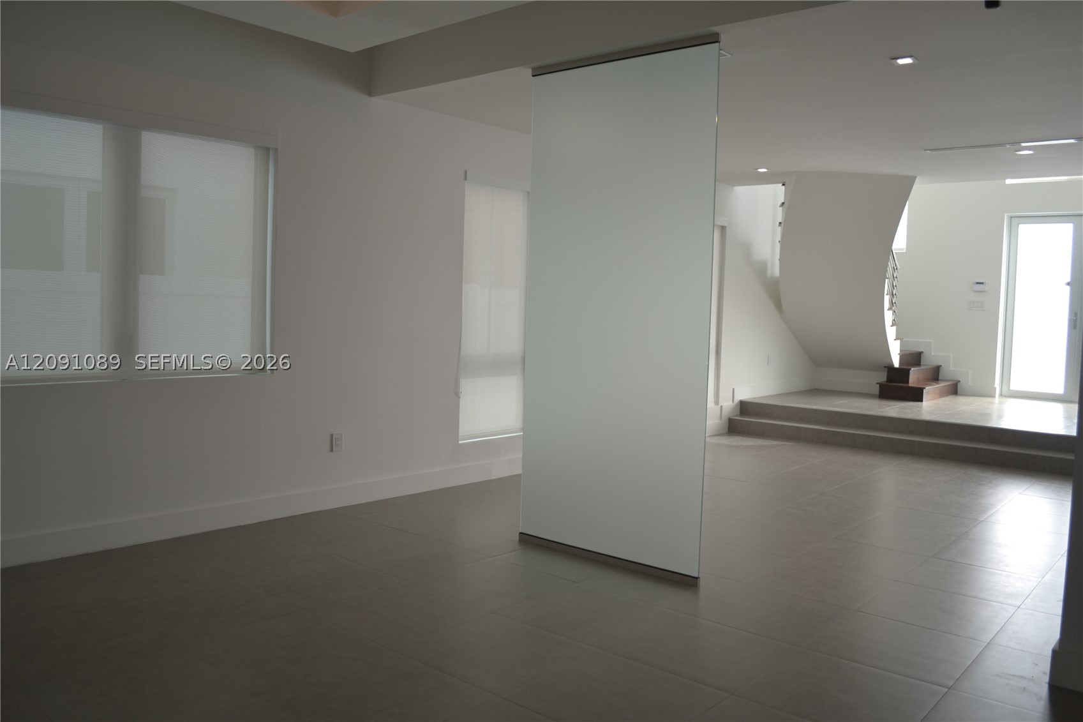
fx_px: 812
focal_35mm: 27
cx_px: 542
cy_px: 361
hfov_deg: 67.4
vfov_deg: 47.9
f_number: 3.5
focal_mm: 18
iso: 100
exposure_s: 1/30
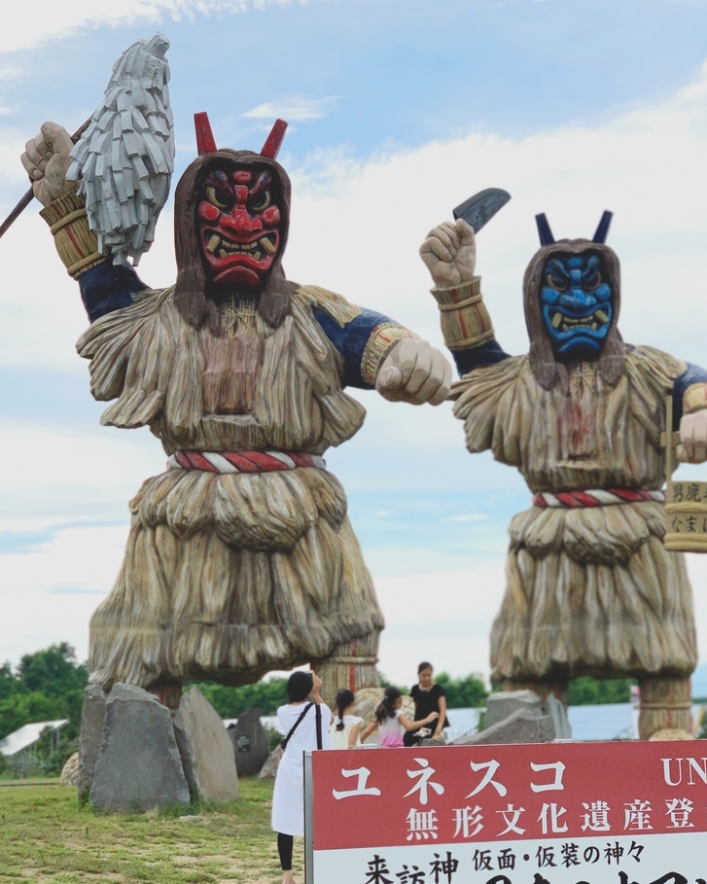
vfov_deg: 28.3
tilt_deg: +11.0
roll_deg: +0.3
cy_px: 446
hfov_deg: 22.8
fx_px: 1753
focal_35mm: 67
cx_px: 395
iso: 16
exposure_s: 1/2660
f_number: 2.4
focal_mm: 6
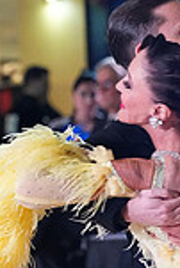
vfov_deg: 3.1
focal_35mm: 660
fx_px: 4938
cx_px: 204
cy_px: 417
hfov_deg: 2.1
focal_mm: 172
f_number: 5.6
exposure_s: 1/400
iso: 10000
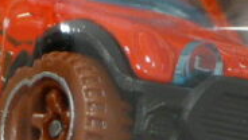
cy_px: -30
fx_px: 2712
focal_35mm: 412
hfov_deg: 5.2
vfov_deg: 3.0
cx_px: 59
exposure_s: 1/50
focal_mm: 12
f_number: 3.2
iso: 125
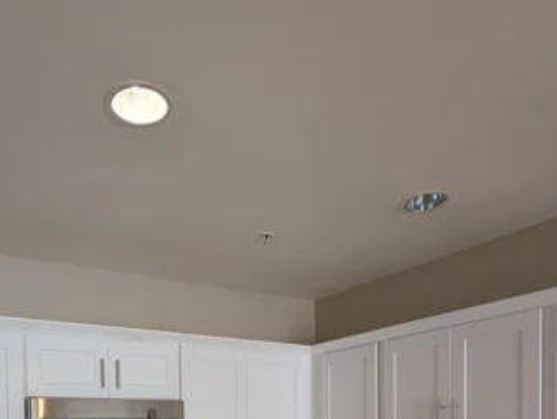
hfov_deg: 62.7
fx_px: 451
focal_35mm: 28
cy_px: 445
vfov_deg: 41.3
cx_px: 215
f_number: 1.7
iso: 62
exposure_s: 1/40
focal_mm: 2.02
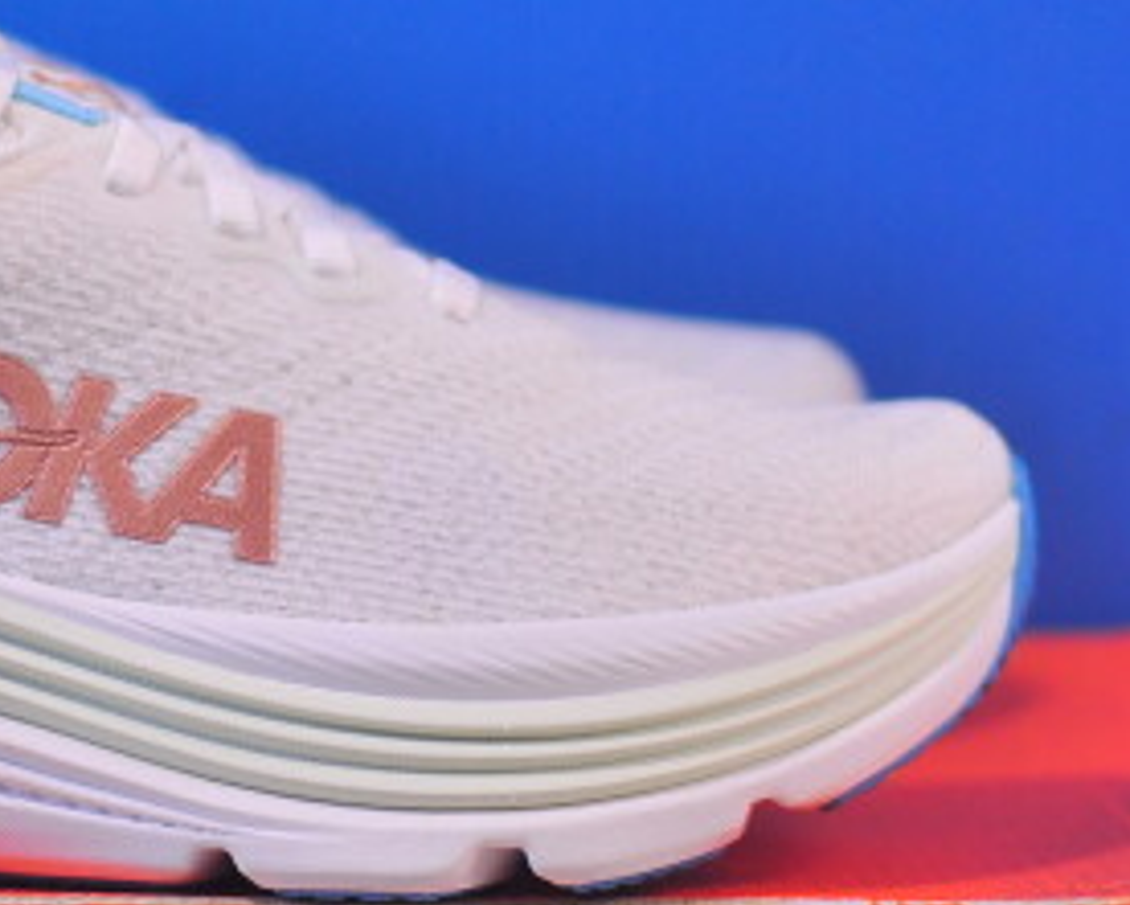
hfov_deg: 9.4
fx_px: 6825
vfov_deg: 7.6
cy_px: 2
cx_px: 90
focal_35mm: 204
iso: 250
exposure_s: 1/320
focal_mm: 50
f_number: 2.5
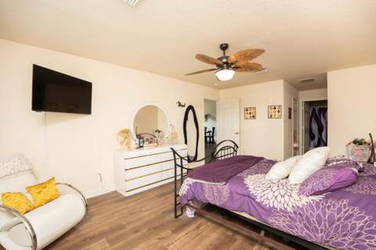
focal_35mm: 15
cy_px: 125
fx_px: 157
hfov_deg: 100.4
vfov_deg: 77.3
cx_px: 188
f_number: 4
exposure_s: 1/125
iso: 400
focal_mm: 10
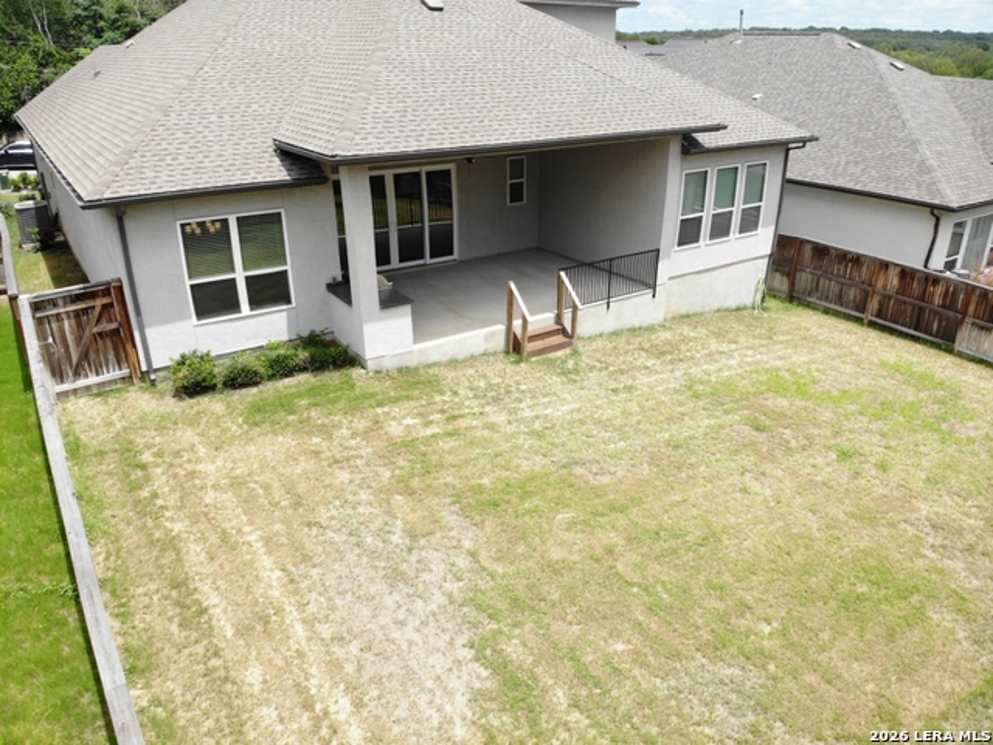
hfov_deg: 71.6
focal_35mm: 24
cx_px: 496
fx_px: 688
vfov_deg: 56.8
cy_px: 372
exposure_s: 1/636
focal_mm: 4.5
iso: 100
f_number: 2.8
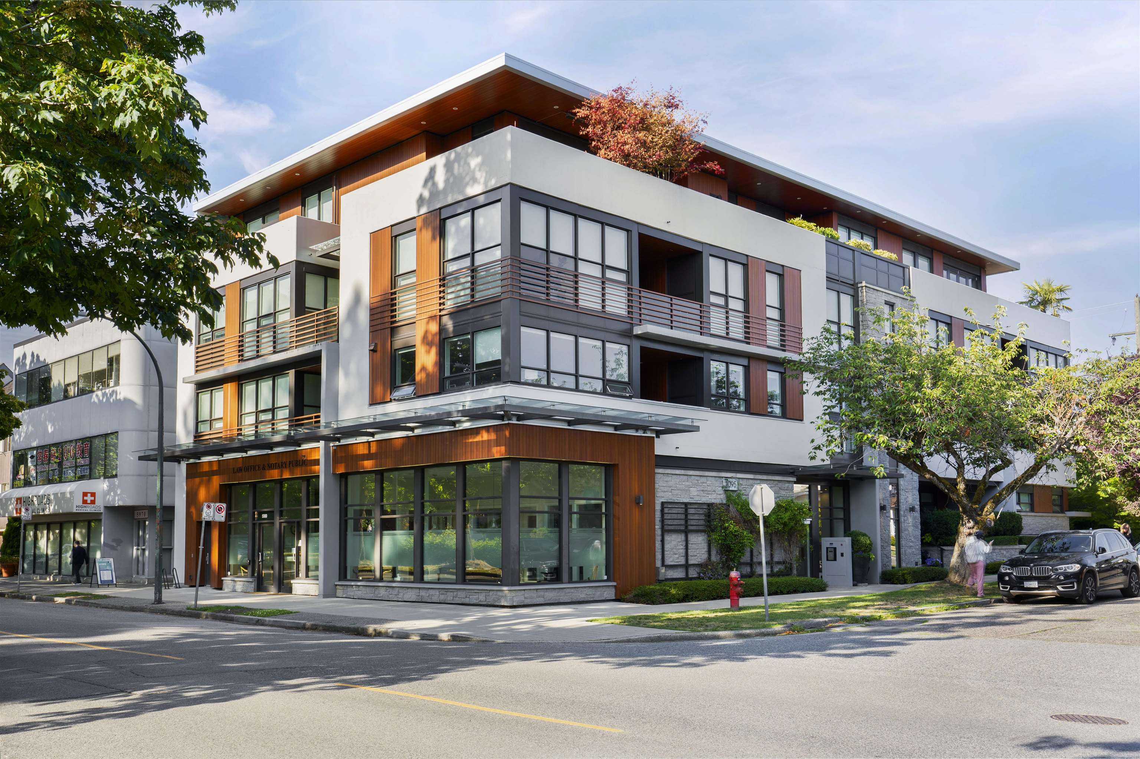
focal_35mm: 32
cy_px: 380
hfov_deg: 58.7
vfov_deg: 41.1
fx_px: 1013
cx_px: 570
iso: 200
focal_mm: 32
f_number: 10
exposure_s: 1/40
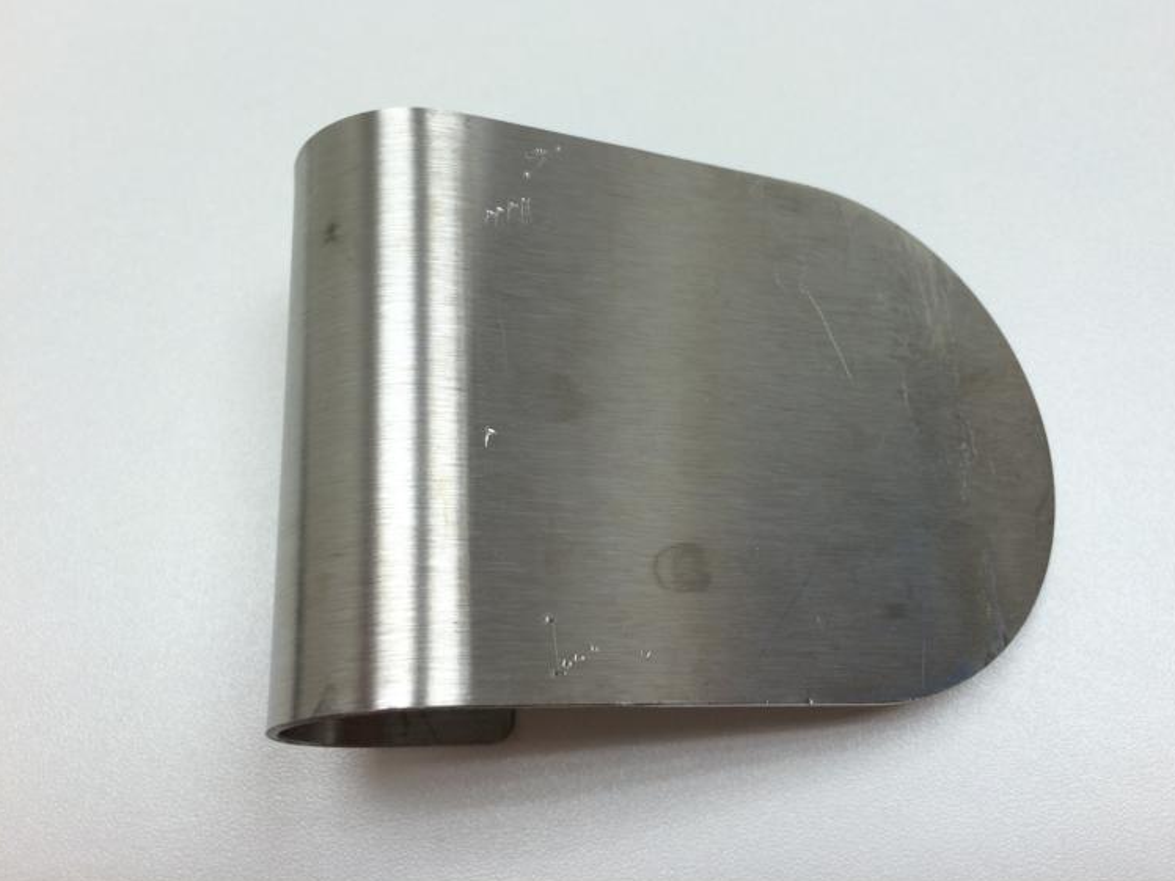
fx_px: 1052
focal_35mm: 31
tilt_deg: -69.7
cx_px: 620
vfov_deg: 45.4
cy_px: 418
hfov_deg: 58.3
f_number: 2.2
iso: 40
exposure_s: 1/100
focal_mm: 4.15
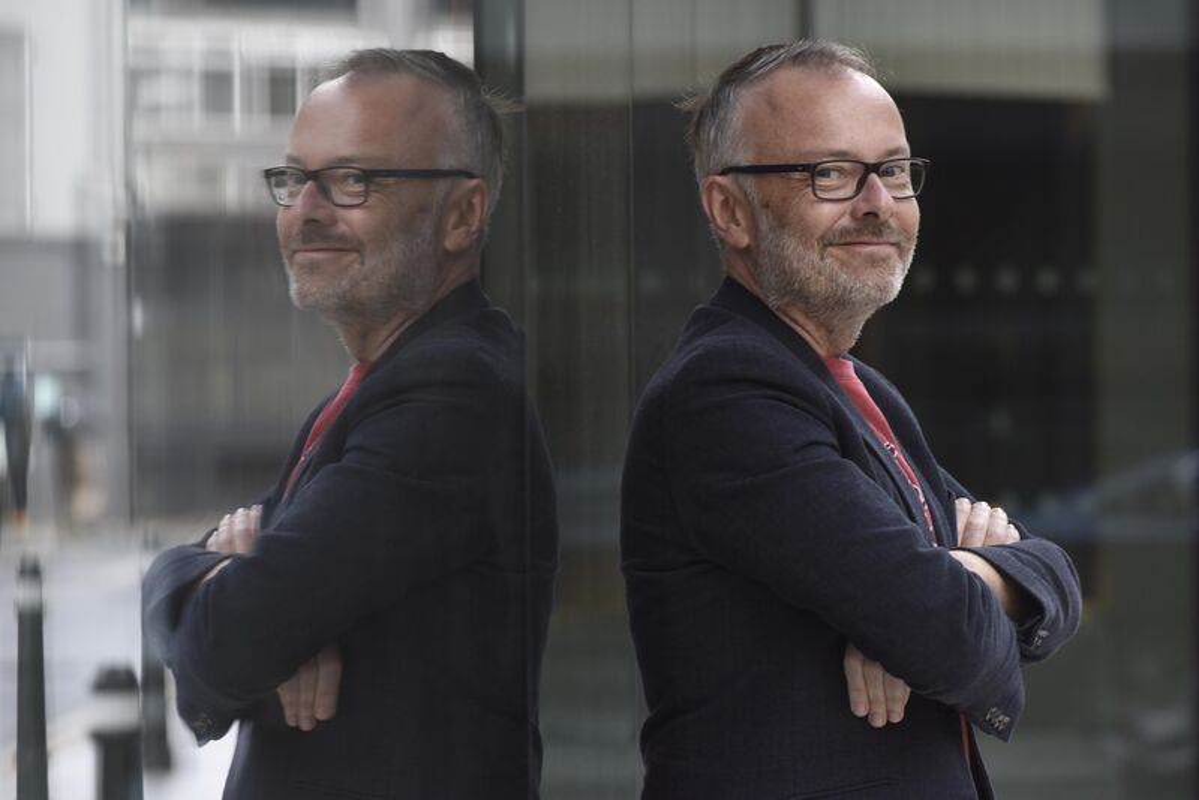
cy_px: 400
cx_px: 600
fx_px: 5664
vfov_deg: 8.1
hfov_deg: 12.1
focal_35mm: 170
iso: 1000
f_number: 5
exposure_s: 1/125
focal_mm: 170
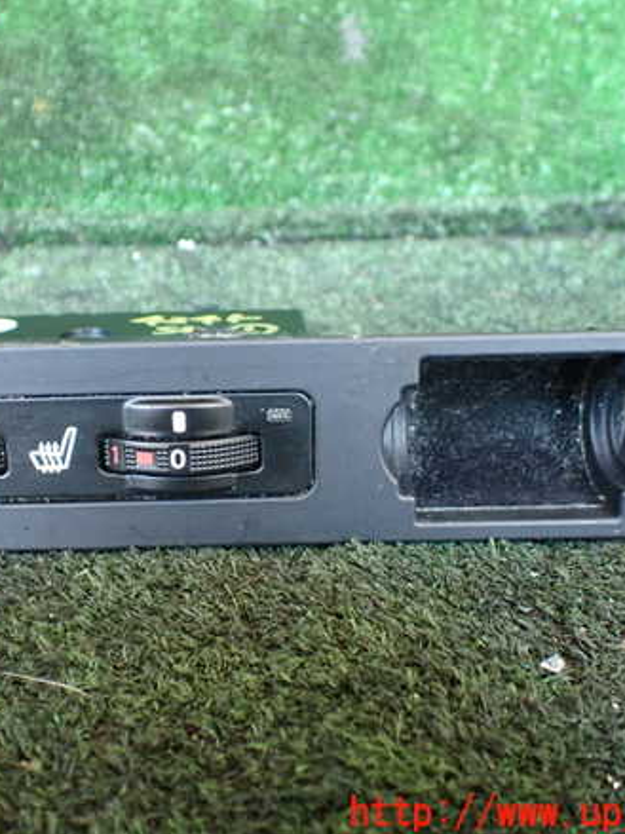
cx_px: 209
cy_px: 410
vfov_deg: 45.8
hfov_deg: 34.8
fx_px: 987
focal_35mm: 41
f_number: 2.3
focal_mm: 5.4
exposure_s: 1/60
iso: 800
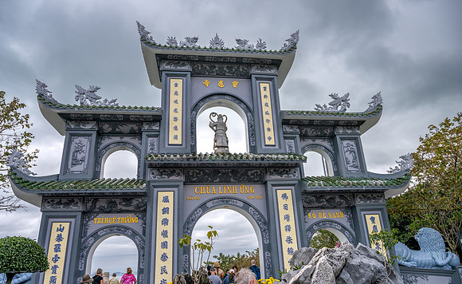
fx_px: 308
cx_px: 231
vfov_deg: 49.4
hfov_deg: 73.7
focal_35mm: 25
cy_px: 154
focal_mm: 24
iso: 280
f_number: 8
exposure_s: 1/1000
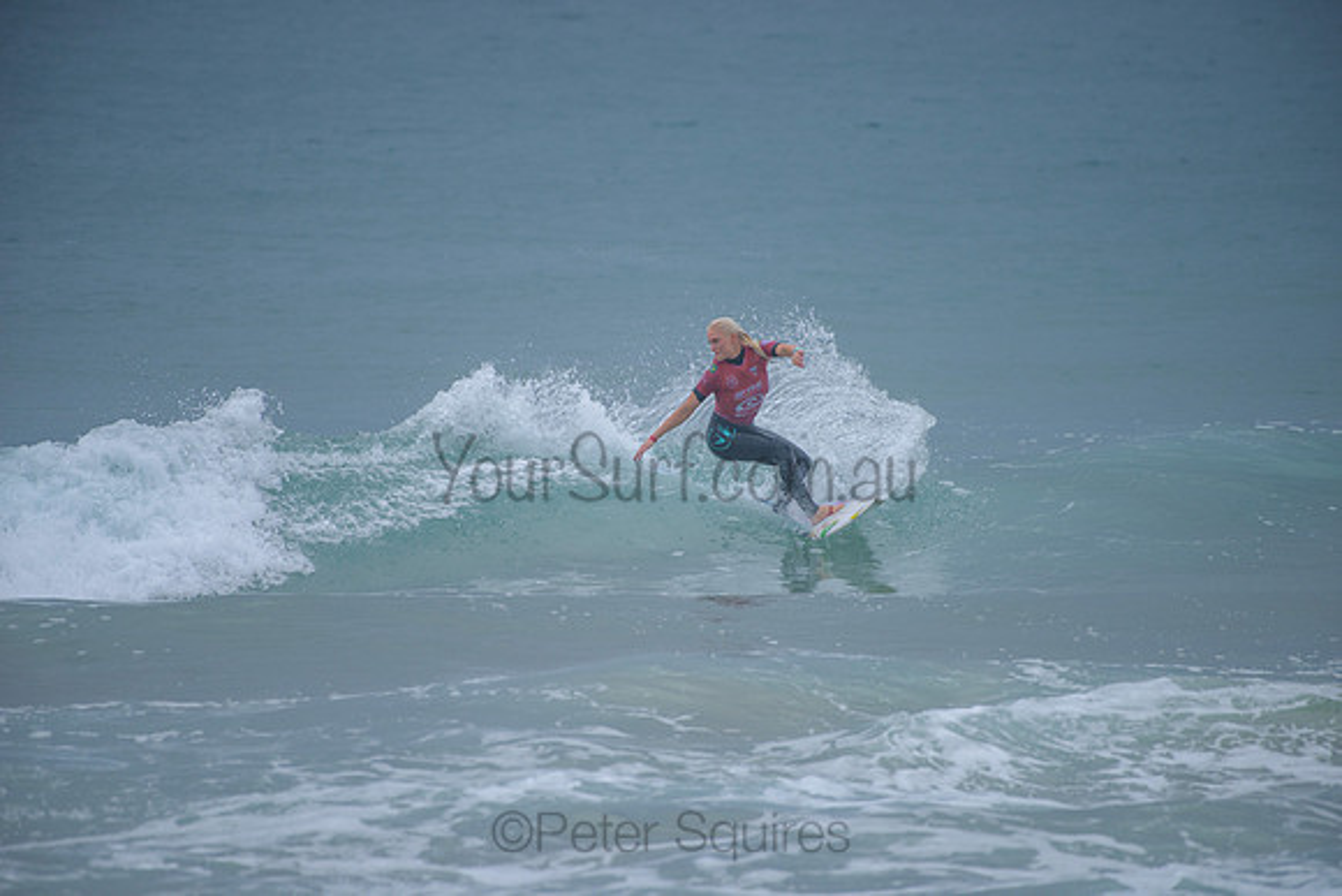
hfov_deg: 4.1
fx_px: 18642
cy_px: 448
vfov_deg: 2.8
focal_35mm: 500
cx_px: 671
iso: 360
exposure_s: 1/2000
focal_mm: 500
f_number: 5.6
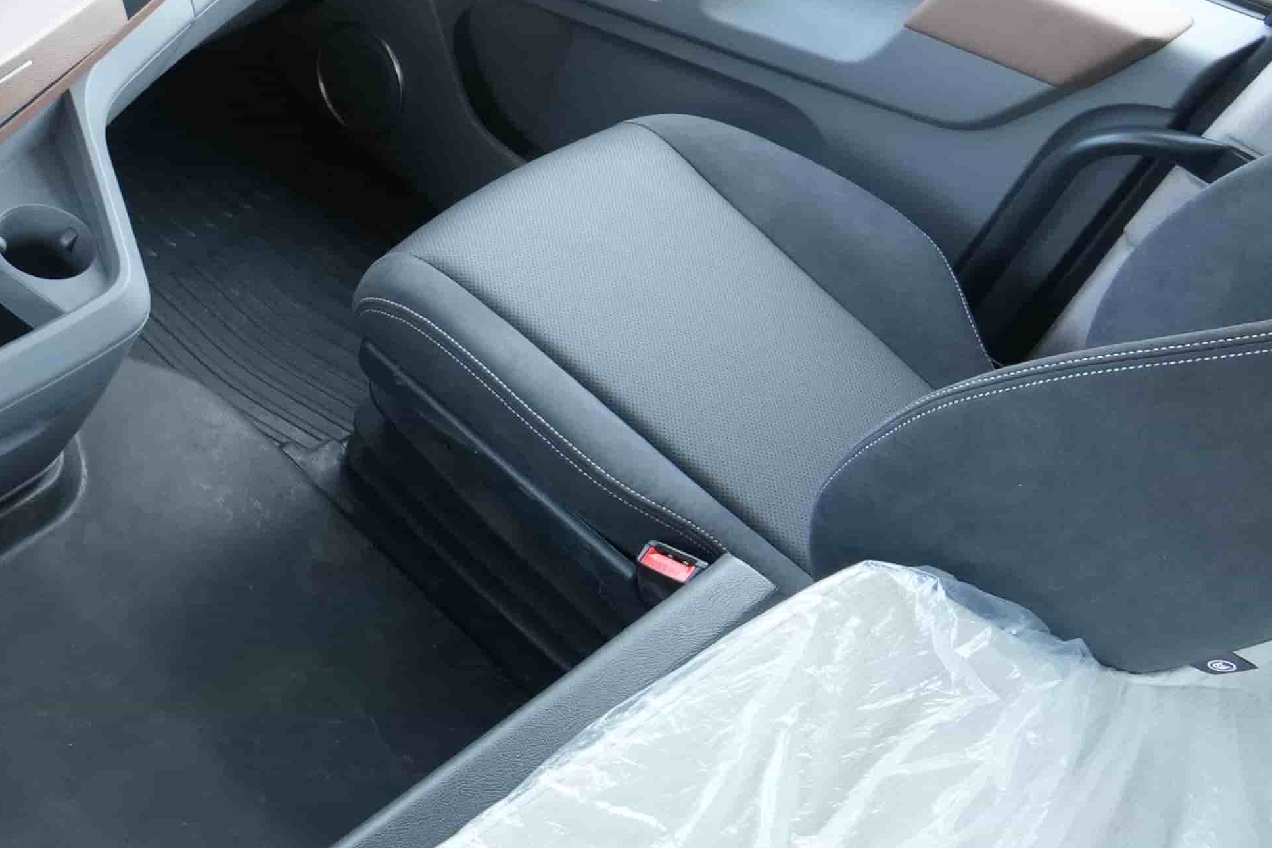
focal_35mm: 48
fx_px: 1696
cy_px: 39
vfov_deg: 26.8
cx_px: -371
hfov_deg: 31.7
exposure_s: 1/100
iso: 800
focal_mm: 10
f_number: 6.3
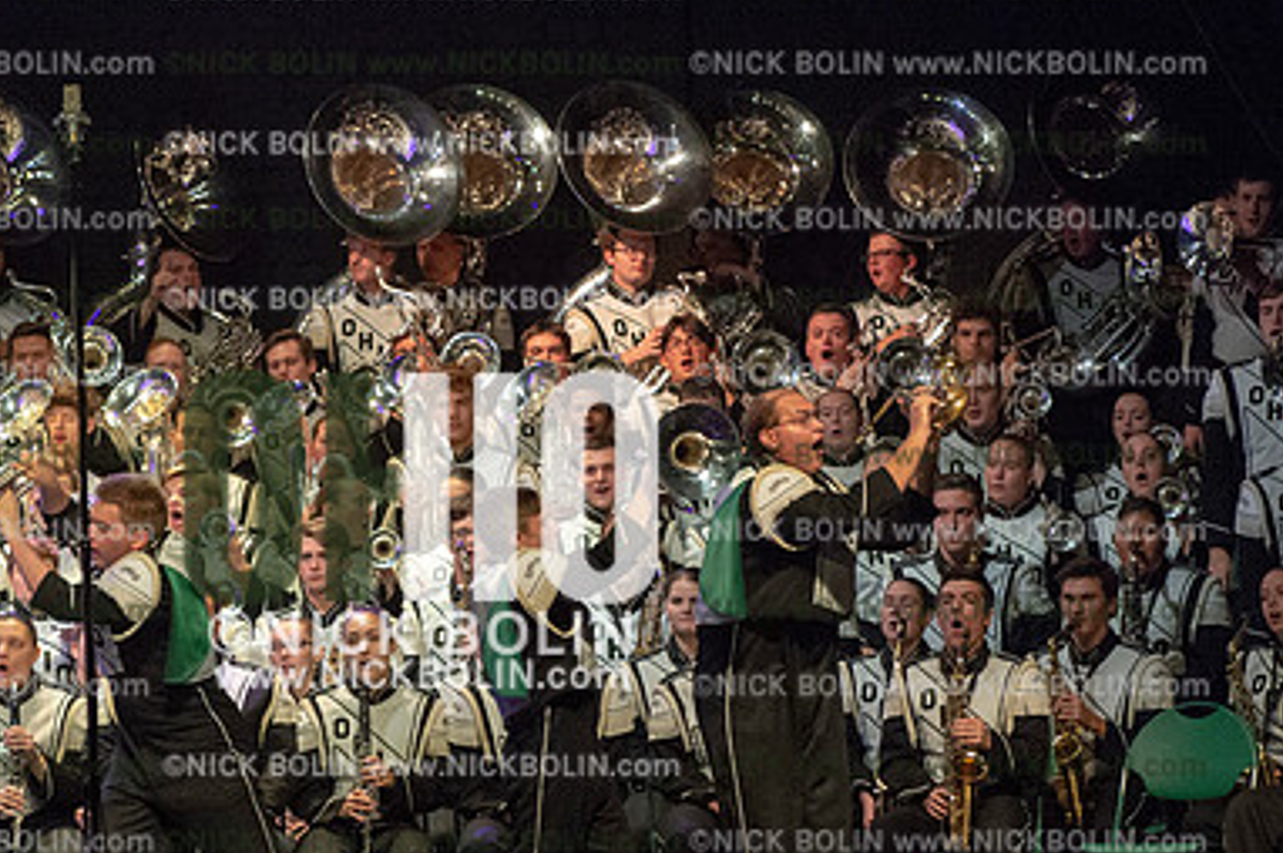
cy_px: 531
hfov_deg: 7.7
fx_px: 9472
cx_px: 420
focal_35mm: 266
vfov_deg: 5.2
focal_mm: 175
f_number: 5.6
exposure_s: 1/400
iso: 8000
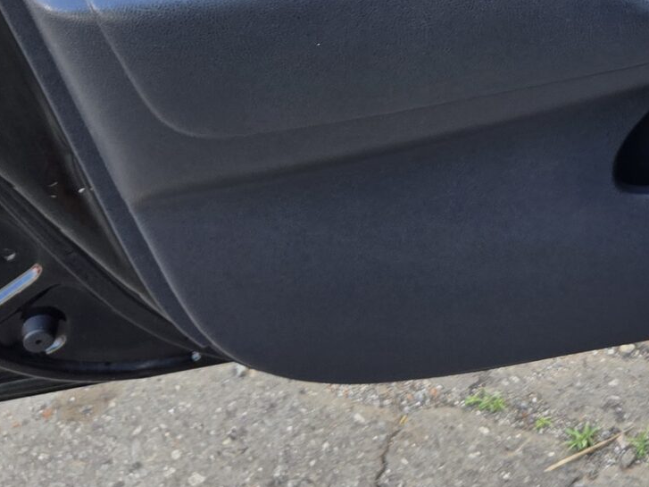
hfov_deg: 22.6
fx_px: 1518
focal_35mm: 81
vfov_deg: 16.2
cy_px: -302
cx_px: 736
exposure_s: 1/195
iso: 25
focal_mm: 5.4
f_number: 1.8
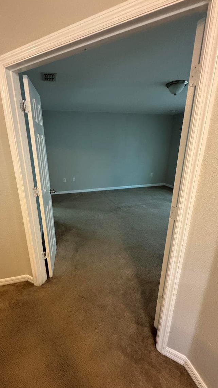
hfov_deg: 66.7
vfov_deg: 99.4
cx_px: 93
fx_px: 165
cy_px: 200
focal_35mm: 16
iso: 800
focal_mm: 2.22
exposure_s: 1/60
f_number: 2.2
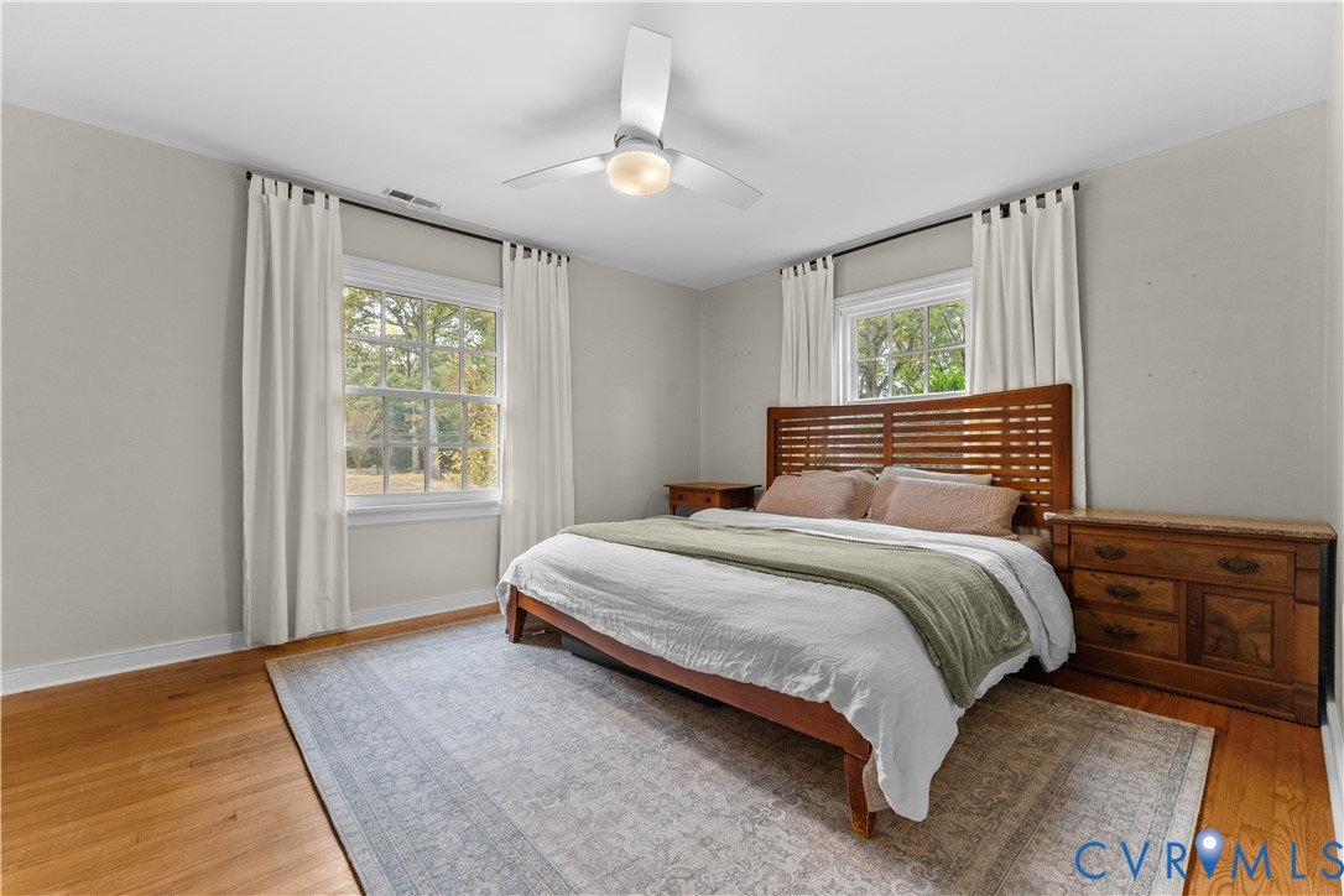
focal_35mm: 14
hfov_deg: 104.3
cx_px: 672
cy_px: 448
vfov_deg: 81.2
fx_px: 523
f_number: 9
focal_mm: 14
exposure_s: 1/10
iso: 800
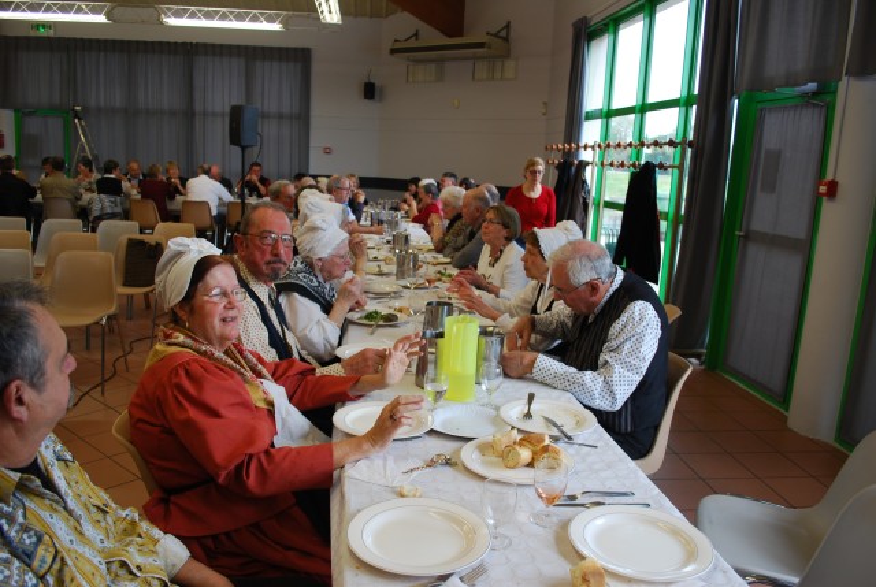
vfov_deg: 48.1
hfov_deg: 67.3
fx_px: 658
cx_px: 438
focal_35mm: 27
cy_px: 294
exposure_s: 1/60
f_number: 4
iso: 200
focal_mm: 18
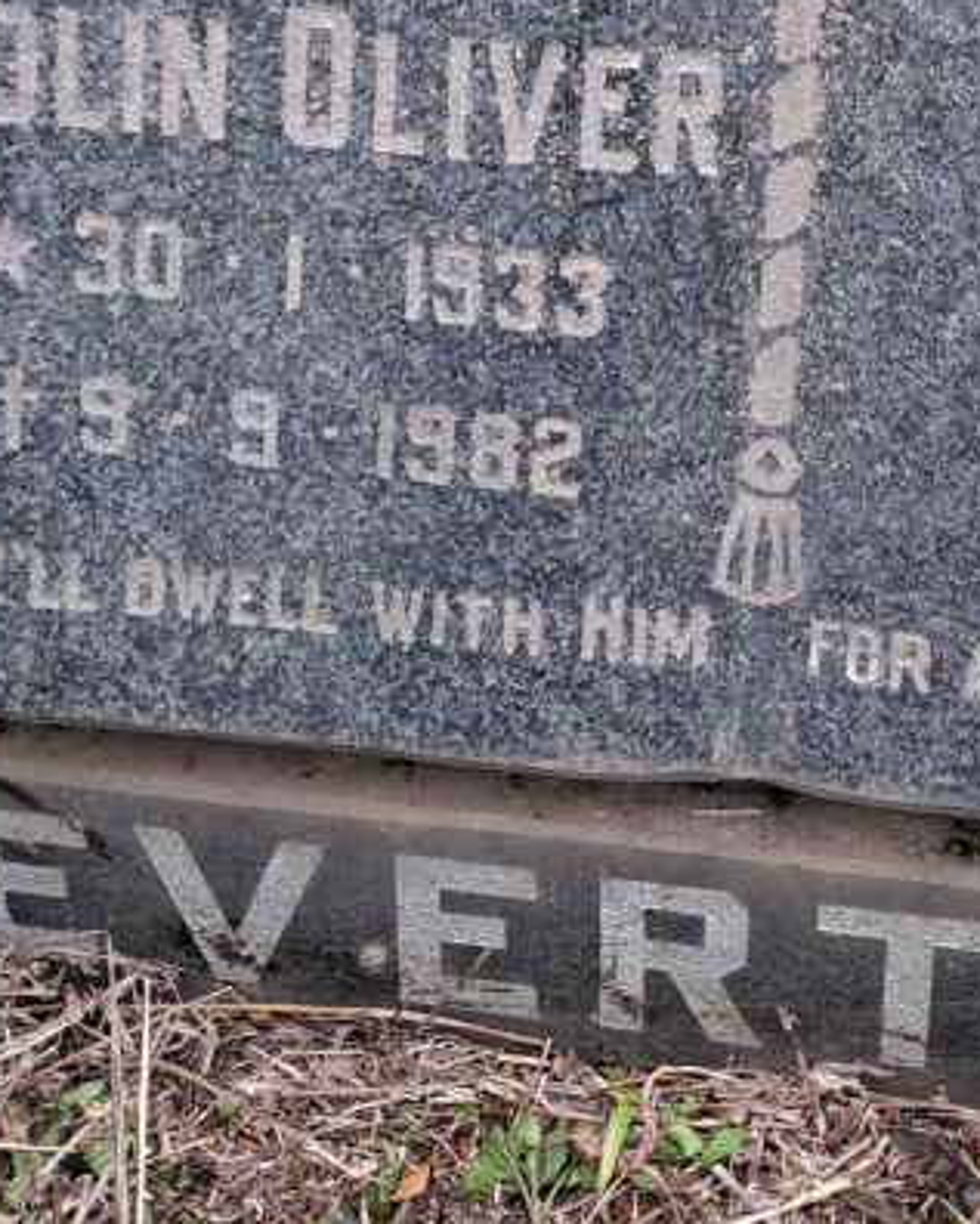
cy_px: 90
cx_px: 708
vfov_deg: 24.8
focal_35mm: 74
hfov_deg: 20.6
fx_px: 2682
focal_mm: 4.65
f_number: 1.8
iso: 40
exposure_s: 1/50
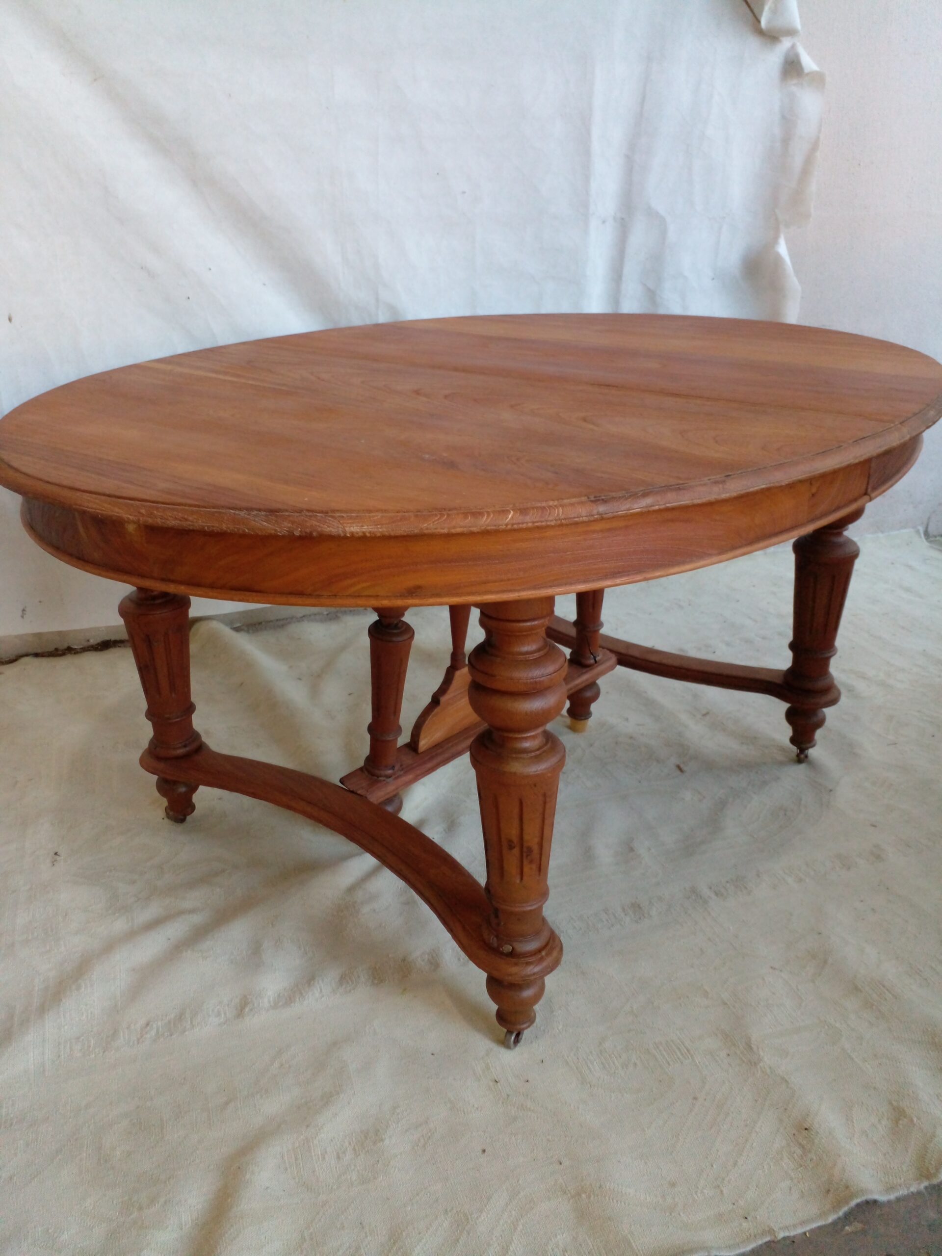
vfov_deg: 65.3
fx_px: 980
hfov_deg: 51.4
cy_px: 628
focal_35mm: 27
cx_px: 471
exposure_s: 1/50
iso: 160
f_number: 1.9
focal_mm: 3.6
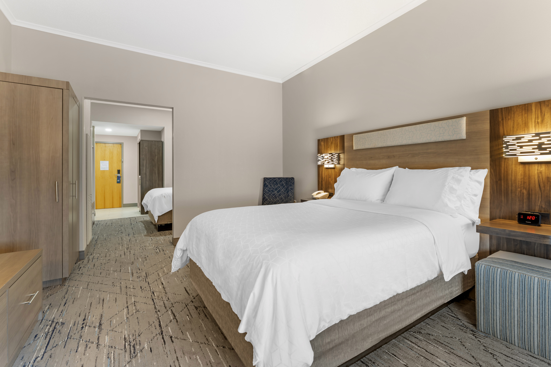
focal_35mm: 14
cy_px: 184
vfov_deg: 81.2
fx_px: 214
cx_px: 276
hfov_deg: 104.3
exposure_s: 6
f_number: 8
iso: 80
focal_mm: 14
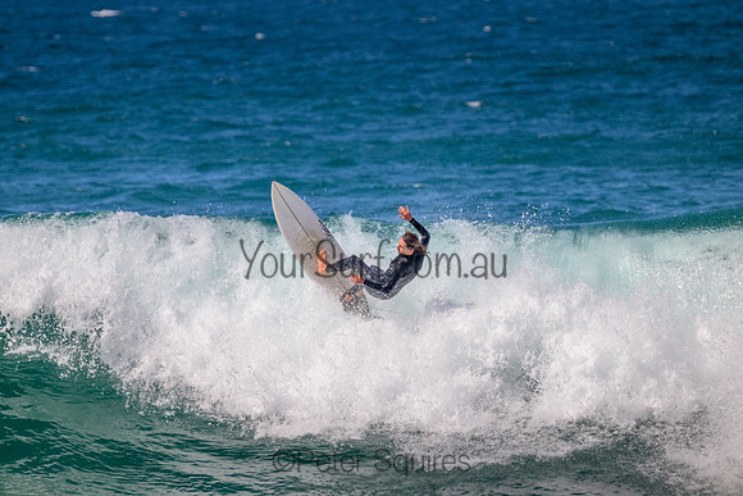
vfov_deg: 1.7
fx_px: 16514
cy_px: 248
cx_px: 372
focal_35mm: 800
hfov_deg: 2.6
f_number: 11
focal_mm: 800
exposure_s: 1/2000
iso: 640
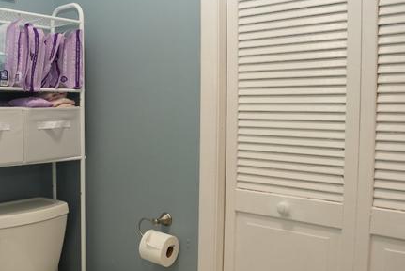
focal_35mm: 38
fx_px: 428
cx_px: 89
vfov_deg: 35.1
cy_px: 143
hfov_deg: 48.2
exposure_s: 1/160
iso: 1000
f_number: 4
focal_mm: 16
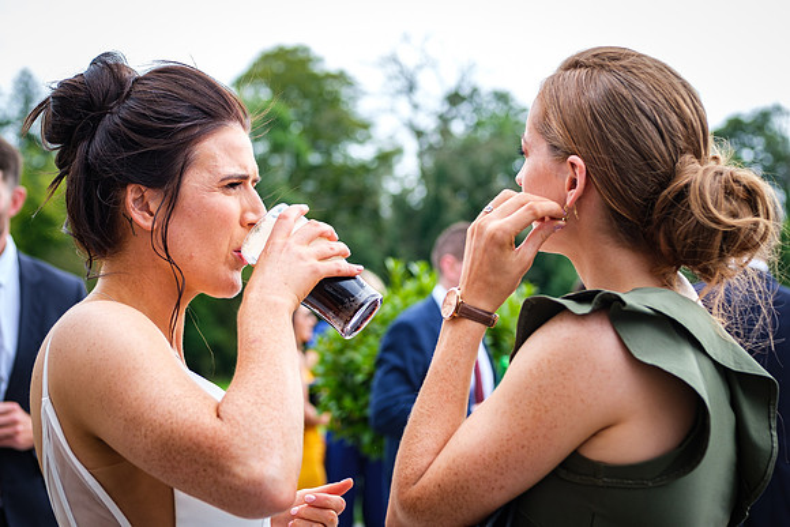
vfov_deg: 17.0
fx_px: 1758
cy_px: 248
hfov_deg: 25.3
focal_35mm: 80
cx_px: 372
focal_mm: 50
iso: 200
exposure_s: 1/500
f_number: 2.8
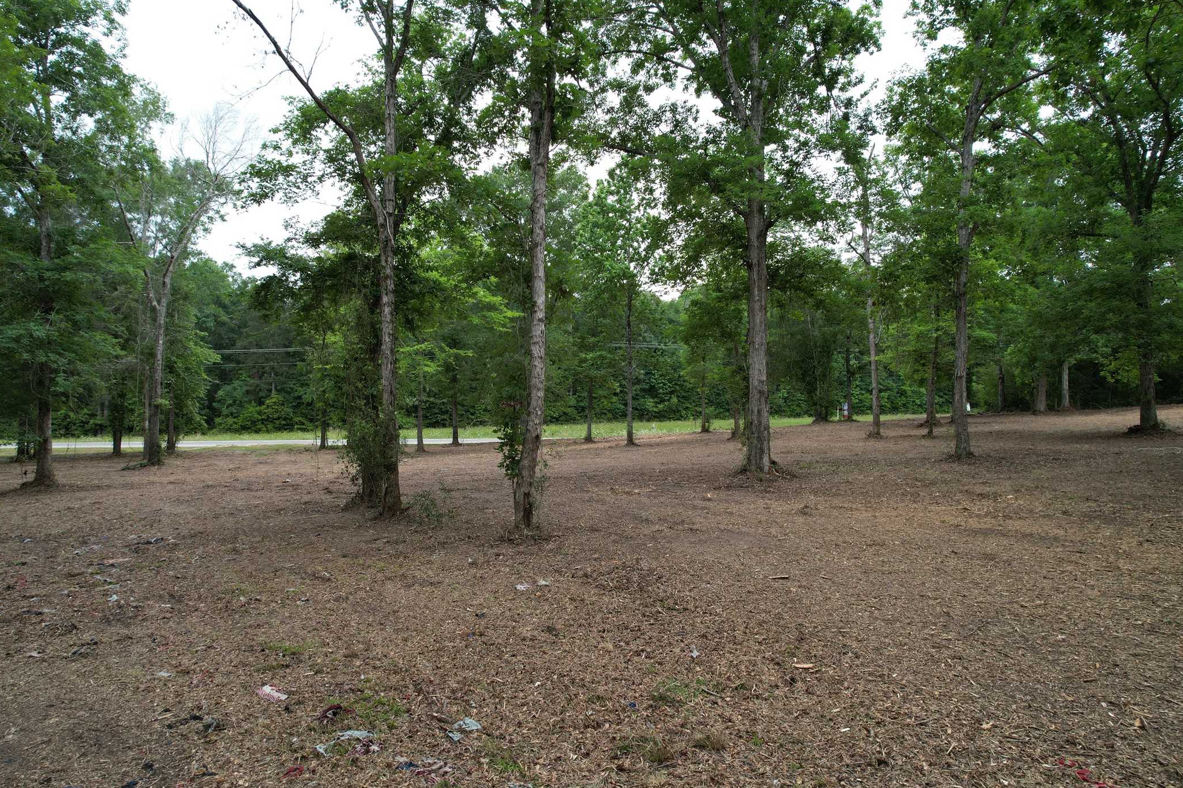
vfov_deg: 55.1
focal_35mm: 23
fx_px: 756
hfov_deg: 76.1
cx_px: 576
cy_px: 402
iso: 100
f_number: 2.8
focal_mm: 8.38
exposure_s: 1/120
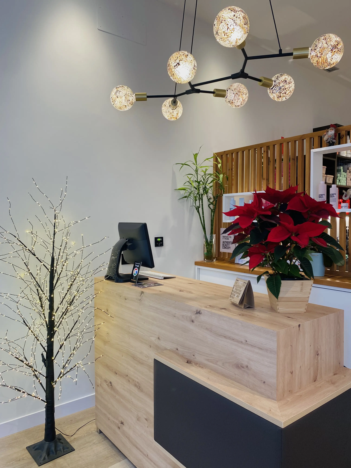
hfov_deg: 53.1
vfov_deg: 67.3
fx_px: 352
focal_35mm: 26
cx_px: 176
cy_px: 234
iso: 80
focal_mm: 4.25
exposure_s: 1/84
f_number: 1.8
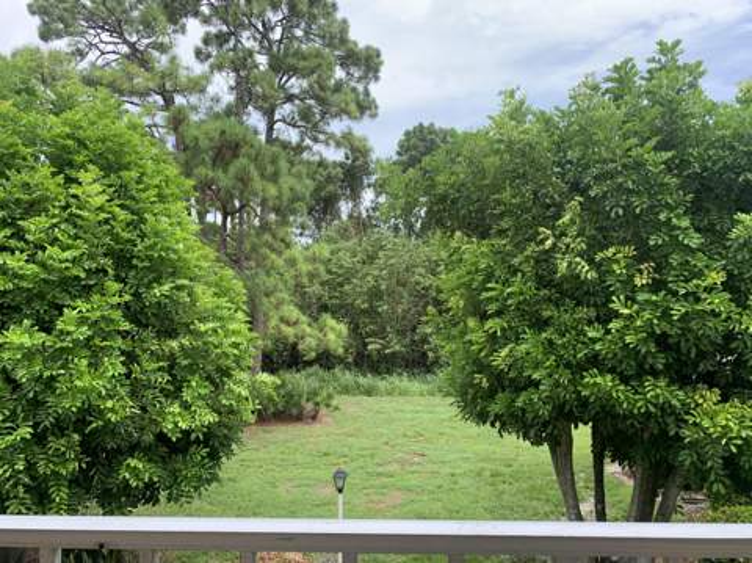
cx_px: 376
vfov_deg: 53.0
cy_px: 282
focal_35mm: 26
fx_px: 564
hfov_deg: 67.4
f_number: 1.8
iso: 25
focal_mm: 4.25
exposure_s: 1/962
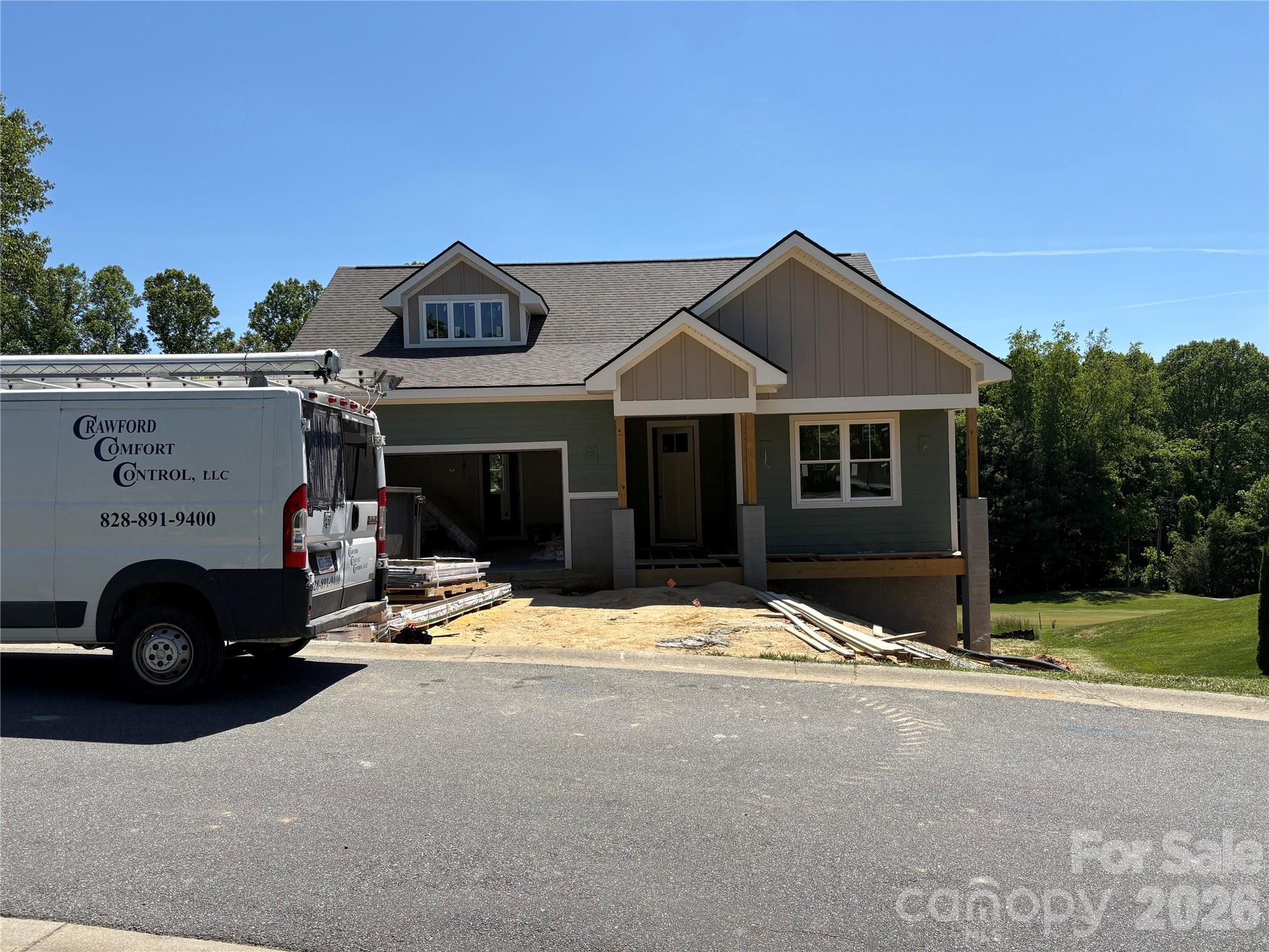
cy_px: 476
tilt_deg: -1.2
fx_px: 953
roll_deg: +2.0
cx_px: 634
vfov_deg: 53.1
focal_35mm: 26
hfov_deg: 67.3
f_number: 1.6
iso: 50
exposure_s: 1/3448
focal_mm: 5.96
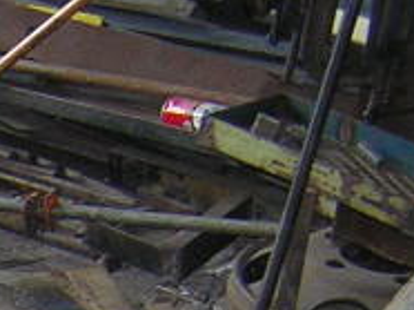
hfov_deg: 11.6
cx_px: -376
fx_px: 1851
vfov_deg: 8.9
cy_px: 667
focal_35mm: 155
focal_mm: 4.7
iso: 300
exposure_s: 1/60.1
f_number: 2.6
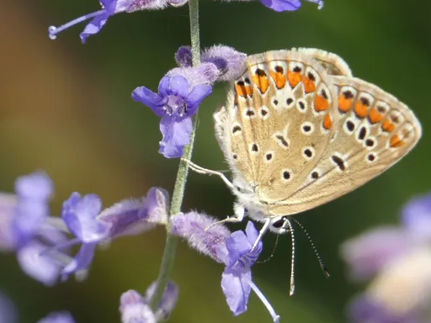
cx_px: 254
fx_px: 9089
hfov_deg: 2.7
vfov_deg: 2.0
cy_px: 138
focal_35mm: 730
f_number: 5.6
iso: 100
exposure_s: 1/100
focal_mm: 104.7
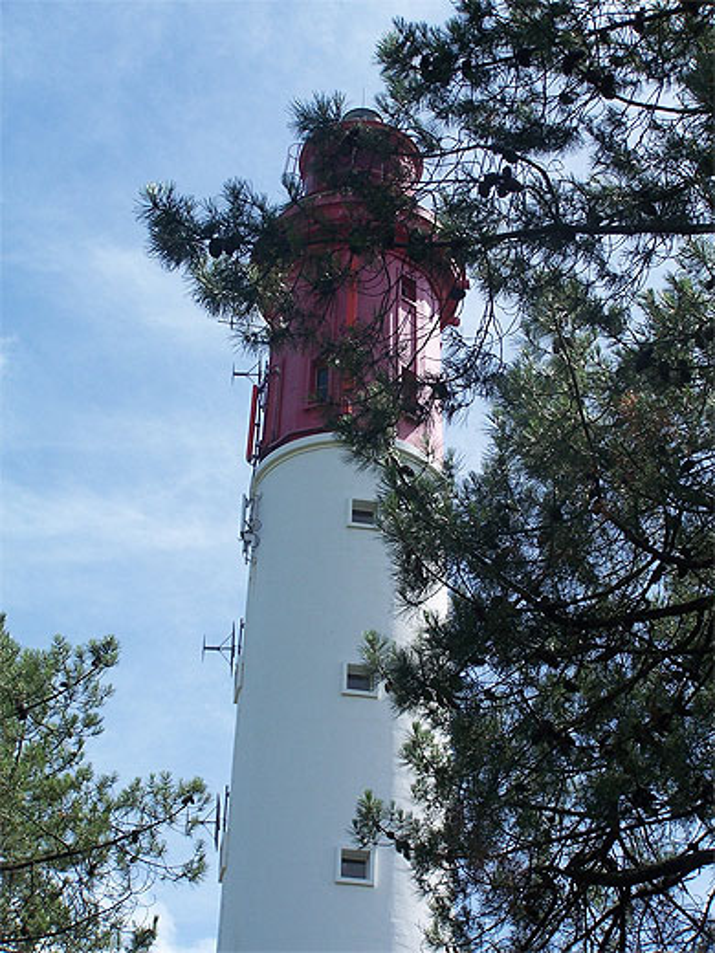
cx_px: 358
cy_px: 476
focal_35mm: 75
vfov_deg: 26.0
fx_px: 2066
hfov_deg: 19.6
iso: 80
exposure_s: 1/1000
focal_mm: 12.4
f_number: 3.2
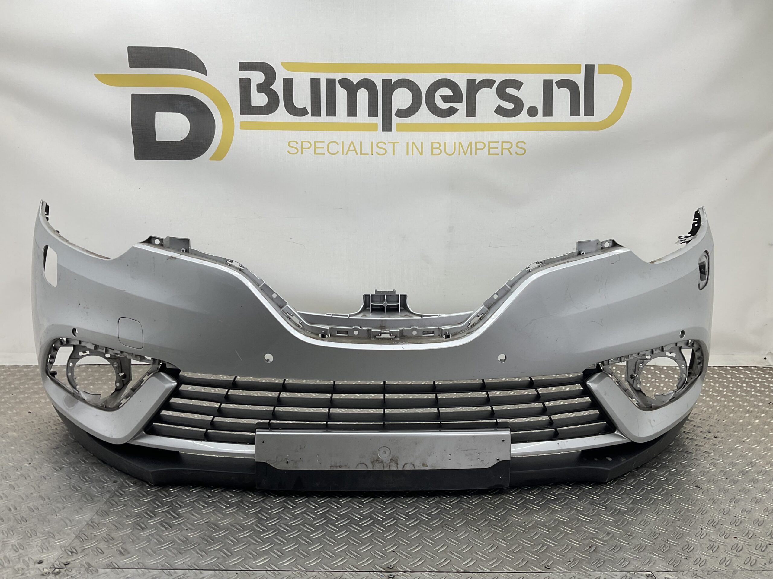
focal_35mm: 29
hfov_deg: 61.7
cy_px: 290
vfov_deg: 48.2
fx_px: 648
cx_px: 386
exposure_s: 1/120
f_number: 1.8
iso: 20
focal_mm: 3
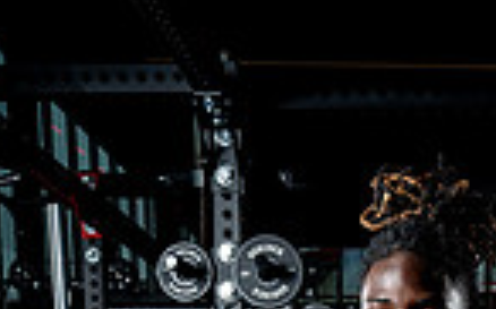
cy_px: 710
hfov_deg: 23.0
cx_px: 435
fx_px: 1189
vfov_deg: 12.2
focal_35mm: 88
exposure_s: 1/250
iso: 640
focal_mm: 28
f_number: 9
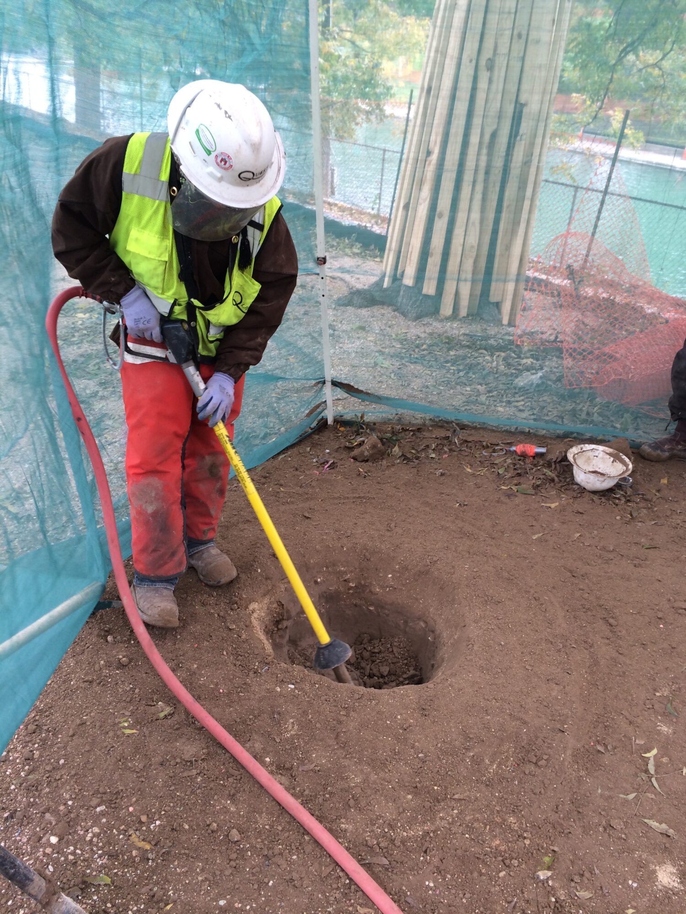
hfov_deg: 46.8
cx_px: 343
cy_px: 457
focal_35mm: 30
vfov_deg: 60.0
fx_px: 793
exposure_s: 1/60
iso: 50
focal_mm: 4.12
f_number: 2.2
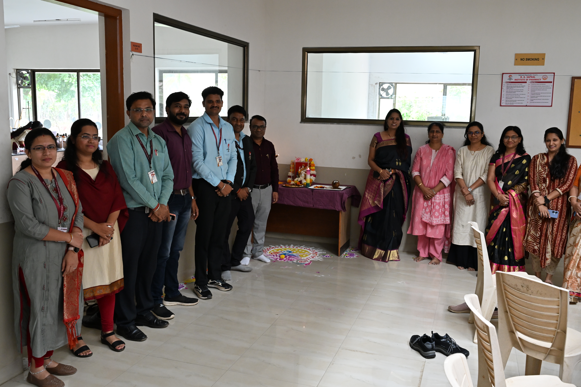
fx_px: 565
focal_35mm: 35
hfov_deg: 54.4
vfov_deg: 37.9
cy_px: 194
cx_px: 290
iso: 2000
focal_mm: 35
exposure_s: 1/60
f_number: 8
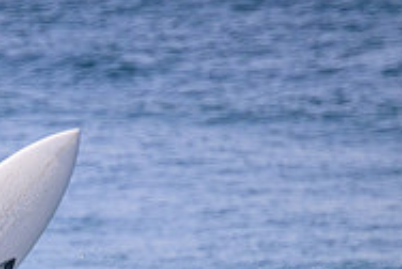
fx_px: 27535
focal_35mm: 2462
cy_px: 400
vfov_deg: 0.6
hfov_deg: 0.8
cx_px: -163
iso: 1800
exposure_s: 1/2000
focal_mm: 800
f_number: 11
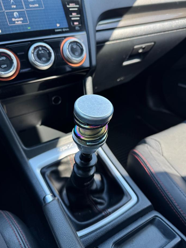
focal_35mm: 25
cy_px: 124
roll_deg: +2.4
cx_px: 90
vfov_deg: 69.4
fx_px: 179
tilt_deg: -32.6
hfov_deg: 54.8
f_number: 1.78
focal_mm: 6.76
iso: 100
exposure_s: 1/121
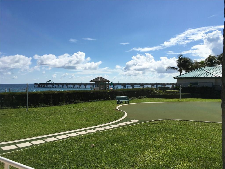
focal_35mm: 29
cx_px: 112
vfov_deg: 48.2
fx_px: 188
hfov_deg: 61.7
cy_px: 84
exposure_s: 1/4049
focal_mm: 4.15
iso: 25
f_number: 2.2
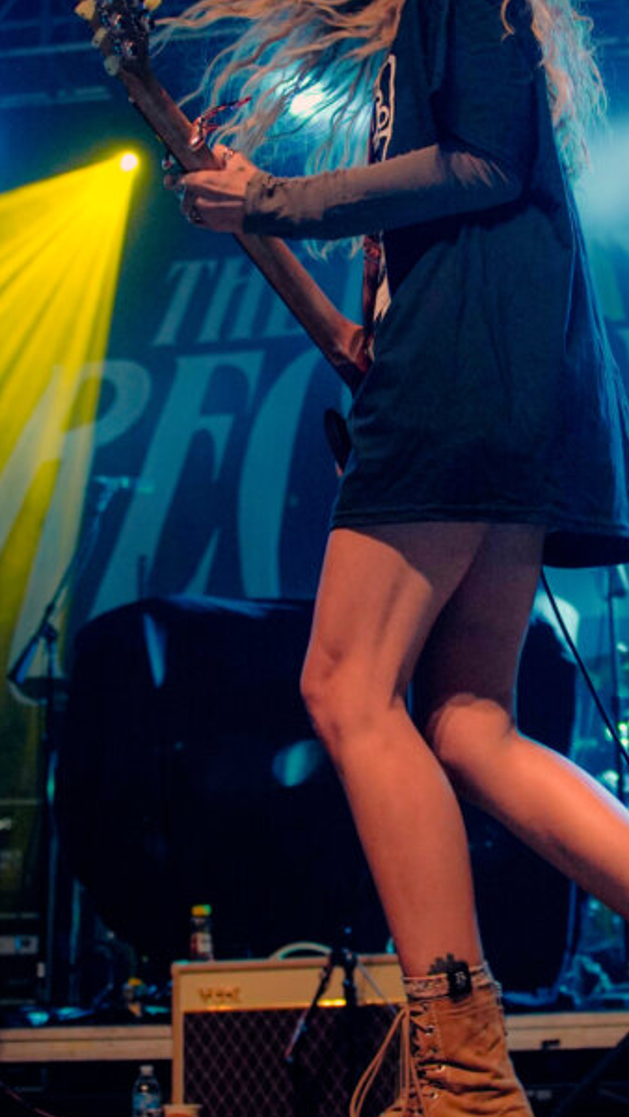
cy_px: 428
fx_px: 1758
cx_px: 422
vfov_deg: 35.1
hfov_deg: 20.2
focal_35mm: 59
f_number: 2.8
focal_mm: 33.2
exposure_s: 1/200
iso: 2000
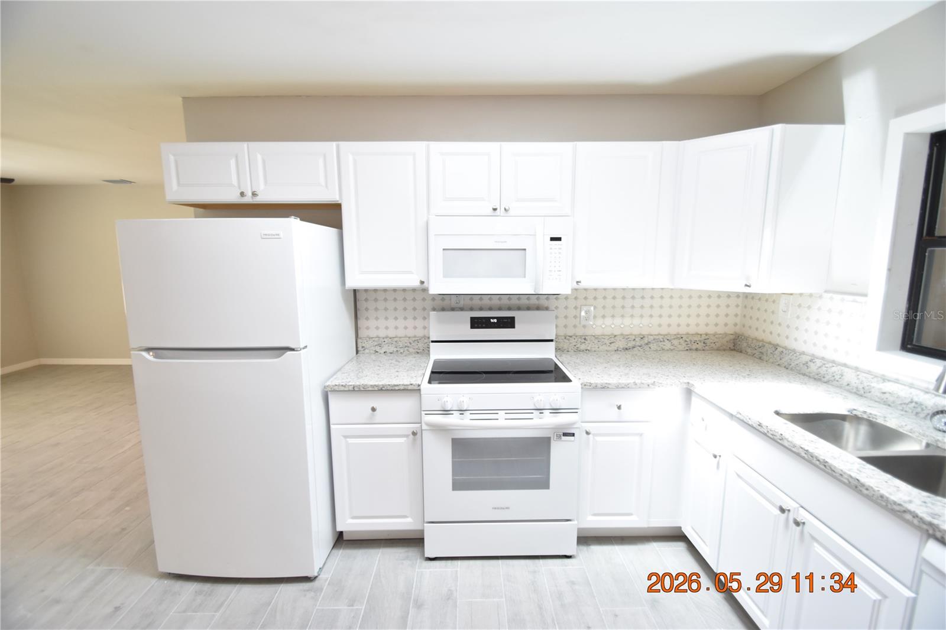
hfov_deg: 100.4
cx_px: 473
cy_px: 315
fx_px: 394
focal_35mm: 15
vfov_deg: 77.3
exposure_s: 1/60
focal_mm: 10
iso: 800
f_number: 3.5
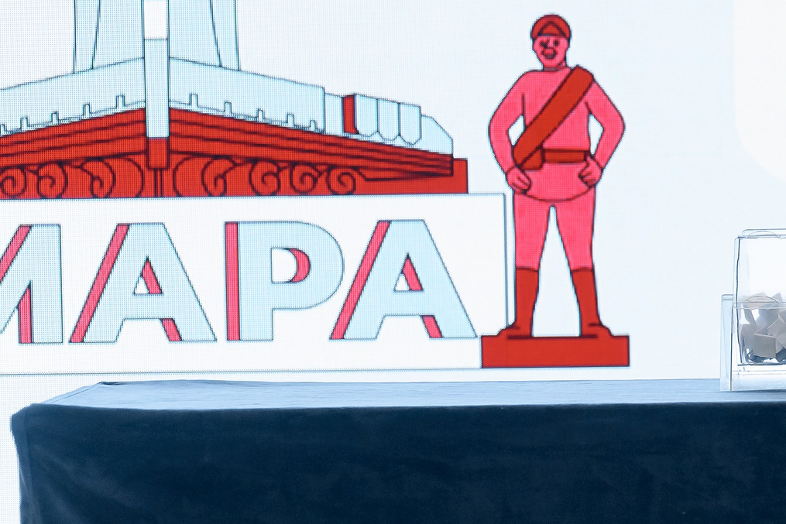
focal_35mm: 237
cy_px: 51
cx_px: 965
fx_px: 5175
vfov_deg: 5.8
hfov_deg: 8.6
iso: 1000
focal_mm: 94
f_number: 4
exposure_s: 1/125
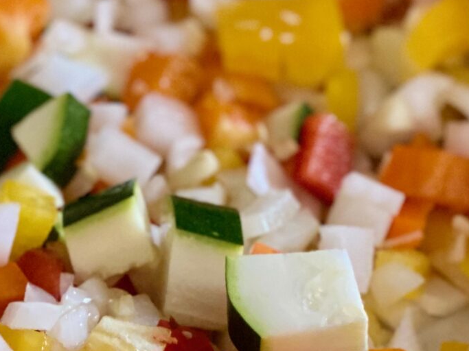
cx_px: 233
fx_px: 2642
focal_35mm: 195
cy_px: 369
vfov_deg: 7.6
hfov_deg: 10.1
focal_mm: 6
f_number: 2
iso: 250
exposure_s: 1/70
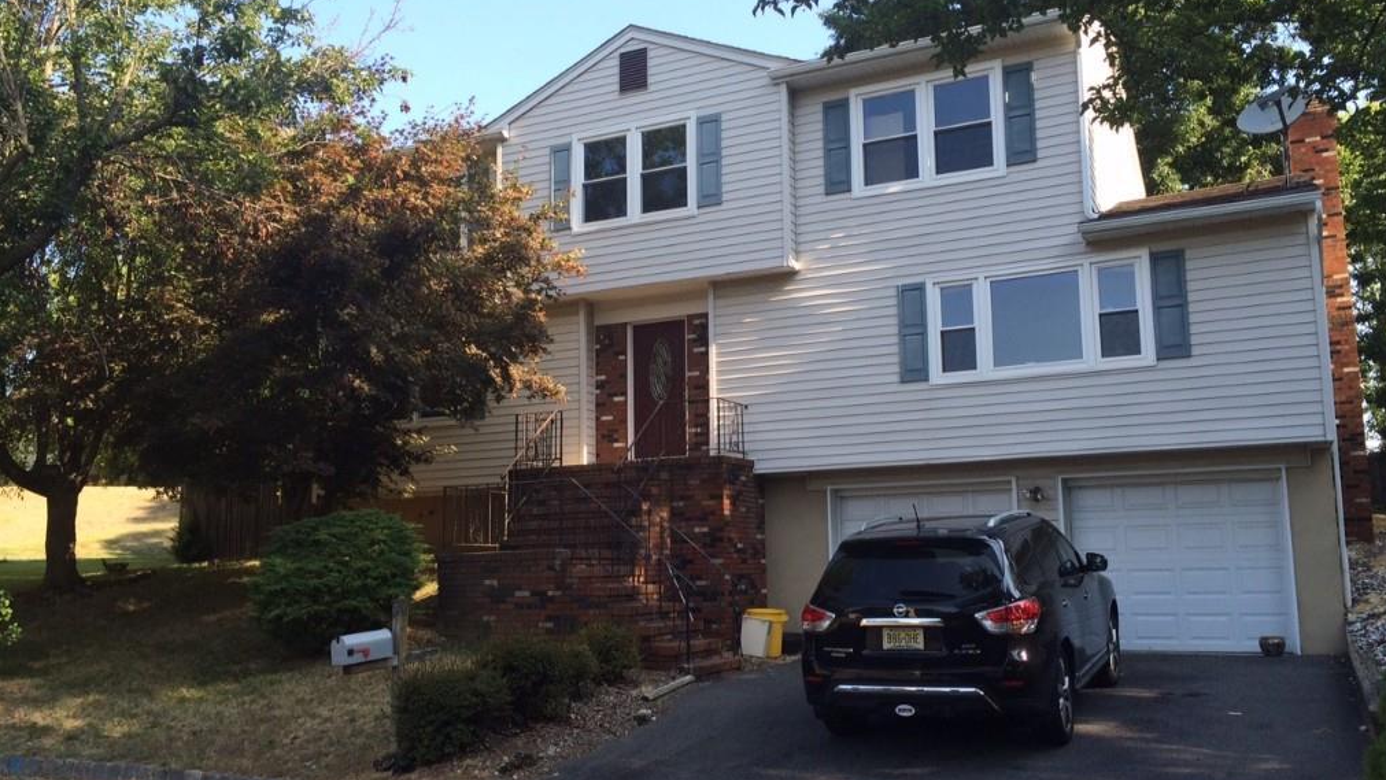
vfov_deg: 36.7
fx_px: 1176
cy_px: 421
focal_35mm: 32
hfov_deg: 61.0
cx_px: 699
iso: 32
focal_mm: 4.15
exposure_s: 1/477
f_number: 2.2
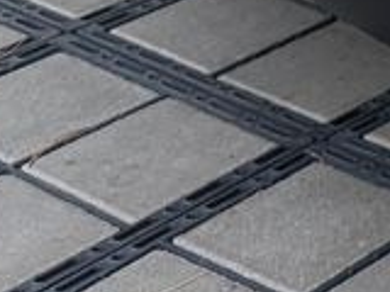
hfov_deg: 10.5
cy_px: -504
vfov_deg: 8.5
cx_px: 1016
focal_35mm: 154
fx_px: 1735
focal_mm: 6.76
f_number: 1.78
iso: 80
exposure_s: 1/1585
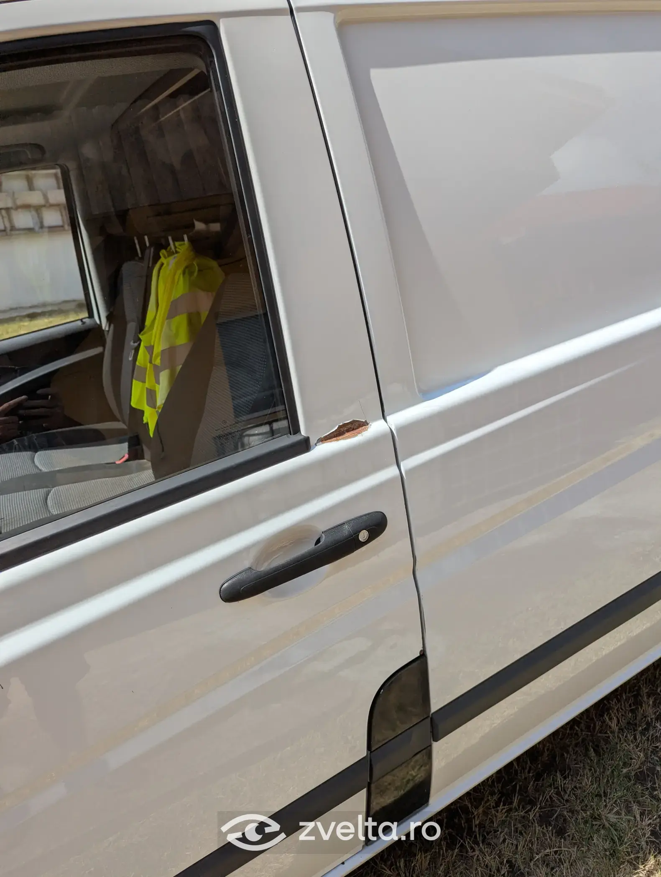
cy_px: 438
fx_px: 610
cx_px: 330
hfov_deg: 56.9
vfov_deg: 71.5
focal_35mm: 24
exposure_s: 1/2976
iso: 39
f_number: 1.85
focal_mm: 6.81
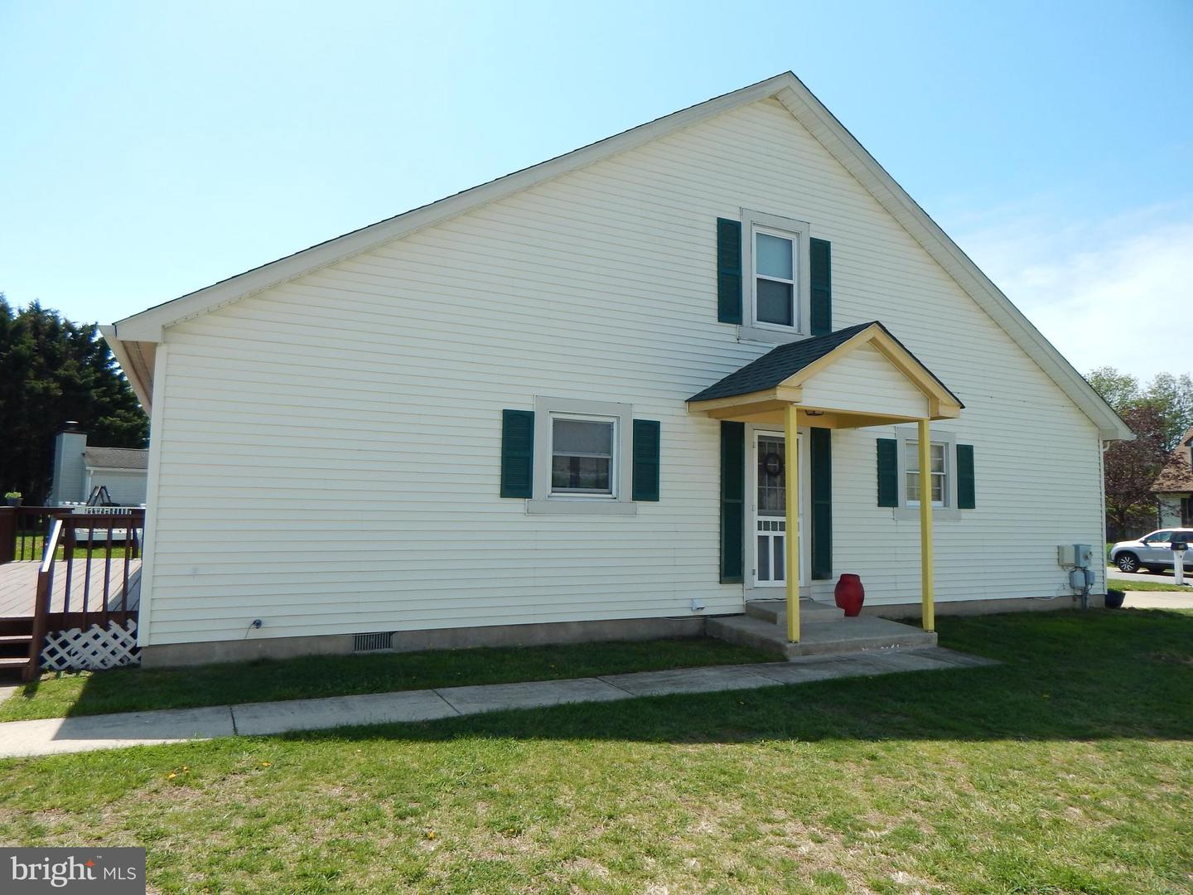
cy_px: 448
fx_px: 758
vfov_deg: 61.1
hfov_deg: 76.4
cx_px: 596
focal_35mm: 22
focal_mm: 4
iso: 125
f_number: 6
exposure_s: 1/400
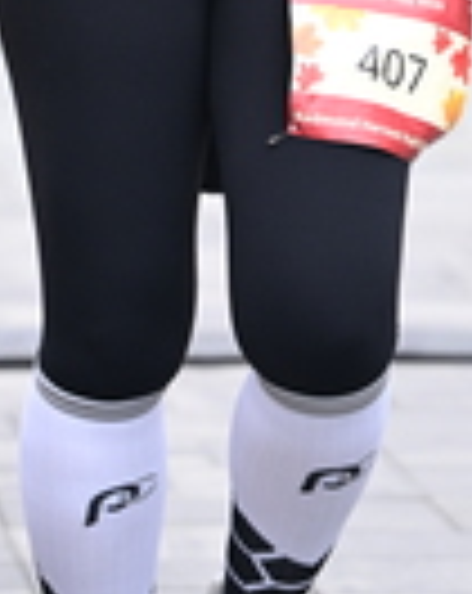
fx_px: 6589
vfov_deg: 5.1
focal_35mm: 376
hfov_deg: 4.1
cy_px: -576
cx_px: 335
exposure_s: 1/1000
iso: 640
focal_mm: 96
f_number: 2.8
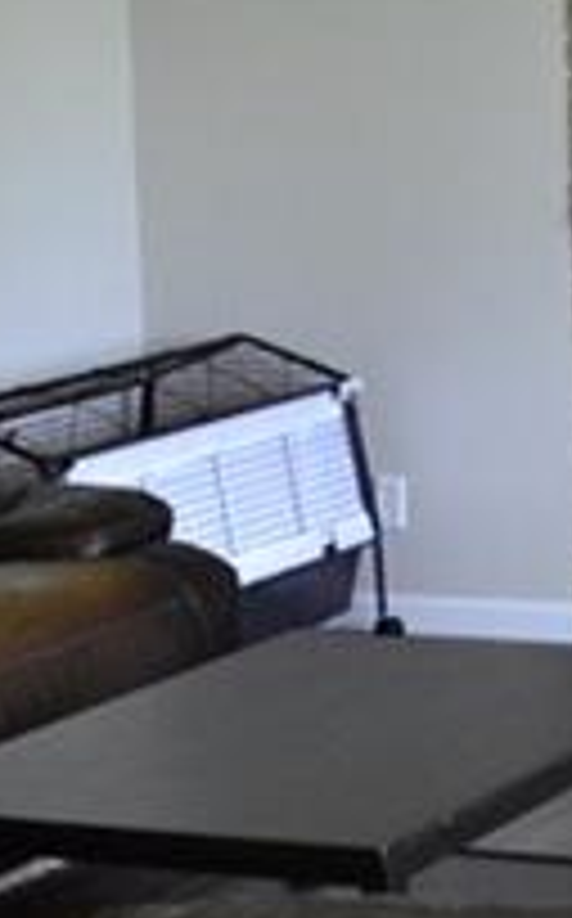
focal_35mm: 138
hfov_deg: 9.5
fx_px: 3452
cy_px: 484
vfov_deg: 15.2
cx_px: 243
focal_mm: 18
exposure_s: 1/25
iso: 800
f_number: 3.5
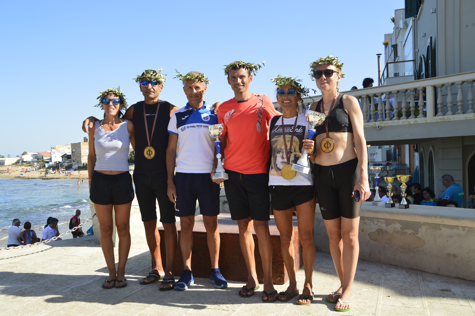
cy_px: 158
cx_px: 238
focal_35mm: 33
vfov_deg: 39.9
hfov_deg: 57.3
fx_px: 435
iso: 100
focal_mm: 22
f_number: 6.3
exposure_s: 1/160
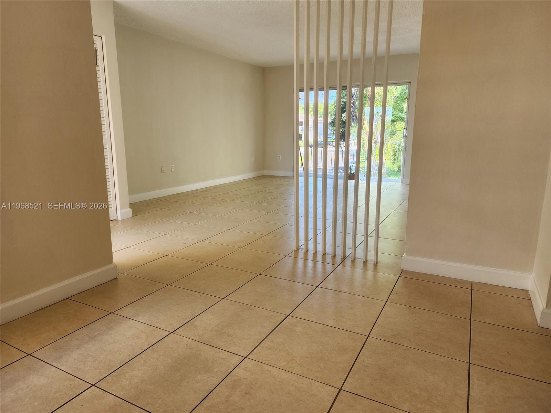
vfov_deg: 58.9
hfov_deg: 73.9
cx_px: 276
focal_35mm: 23
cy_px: 206
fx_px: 366
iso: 100
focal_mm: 6.4
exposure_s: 1/180
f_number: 1.8
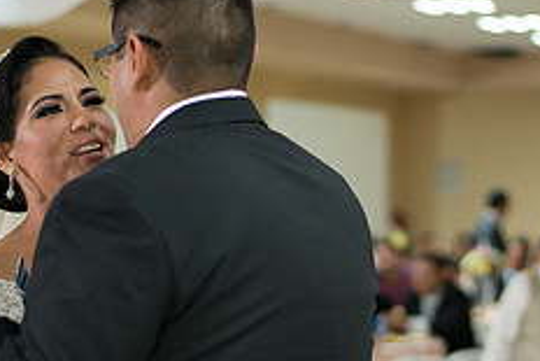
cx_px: 384
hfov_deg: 16.3
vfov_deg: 11.0
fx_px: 1876
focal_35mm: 125
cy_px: 253
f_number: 1.8
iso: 800
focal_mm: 50
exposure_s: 1/125
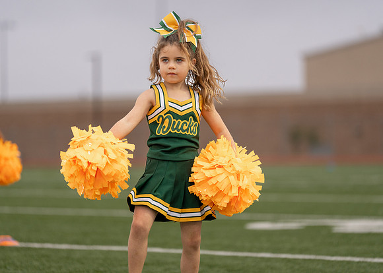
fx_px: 2006
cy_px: 136
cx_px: 192
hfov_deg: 10.9
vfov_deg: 7.8
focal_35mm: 184
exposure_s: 1/1000
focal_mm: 176
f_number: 2.8
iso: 500
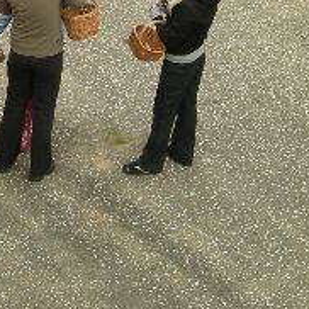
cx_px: -158
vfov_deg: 12.4
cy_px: -102
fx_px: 1373
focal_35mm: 136
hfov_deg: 12.2
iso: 64
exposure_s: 1/162
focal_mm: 5.7
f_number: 2.8
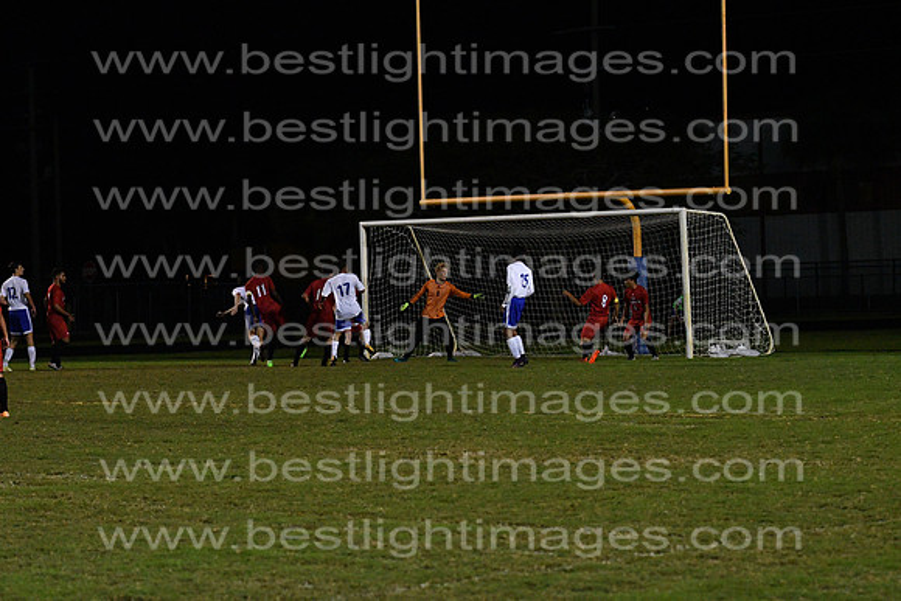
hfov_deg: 17.5
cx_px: 450
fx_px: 2929
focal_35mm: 117
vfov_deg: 11.7
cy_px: 300
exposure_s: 1/1000
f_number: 4
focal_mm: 78
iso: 6400
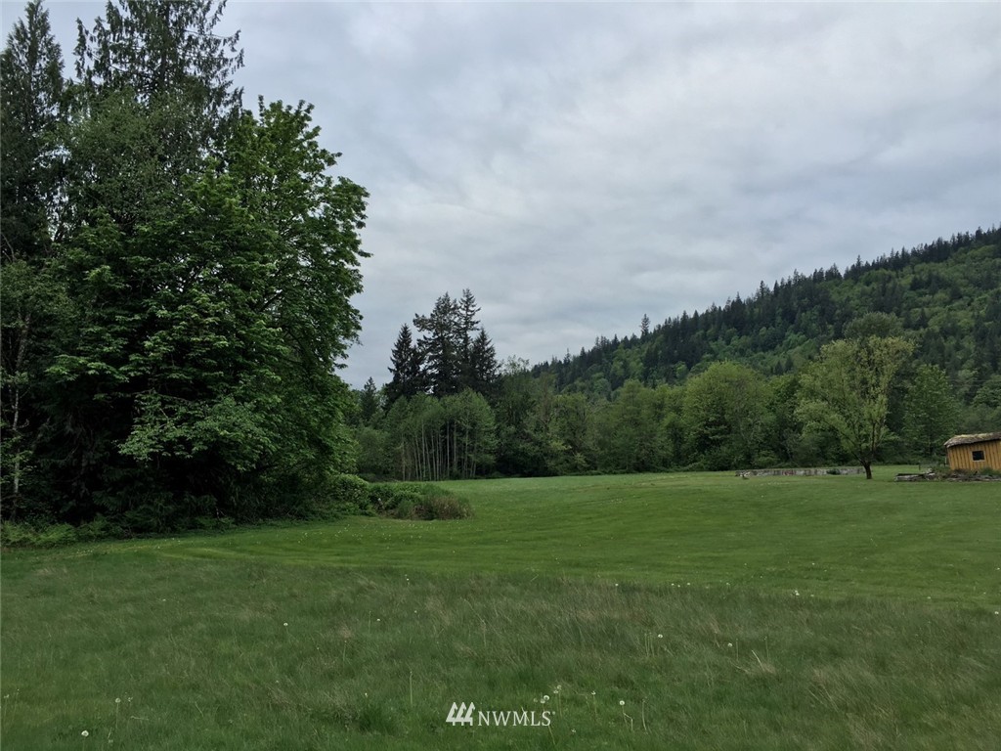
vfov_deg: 48.2
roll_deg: -1.2
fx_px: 839
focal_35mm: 29
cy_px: 376
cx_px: 500
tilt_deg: +8.8
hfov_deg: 61.7
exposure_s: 1/761
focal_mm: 4.15
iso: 25
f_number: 2.2
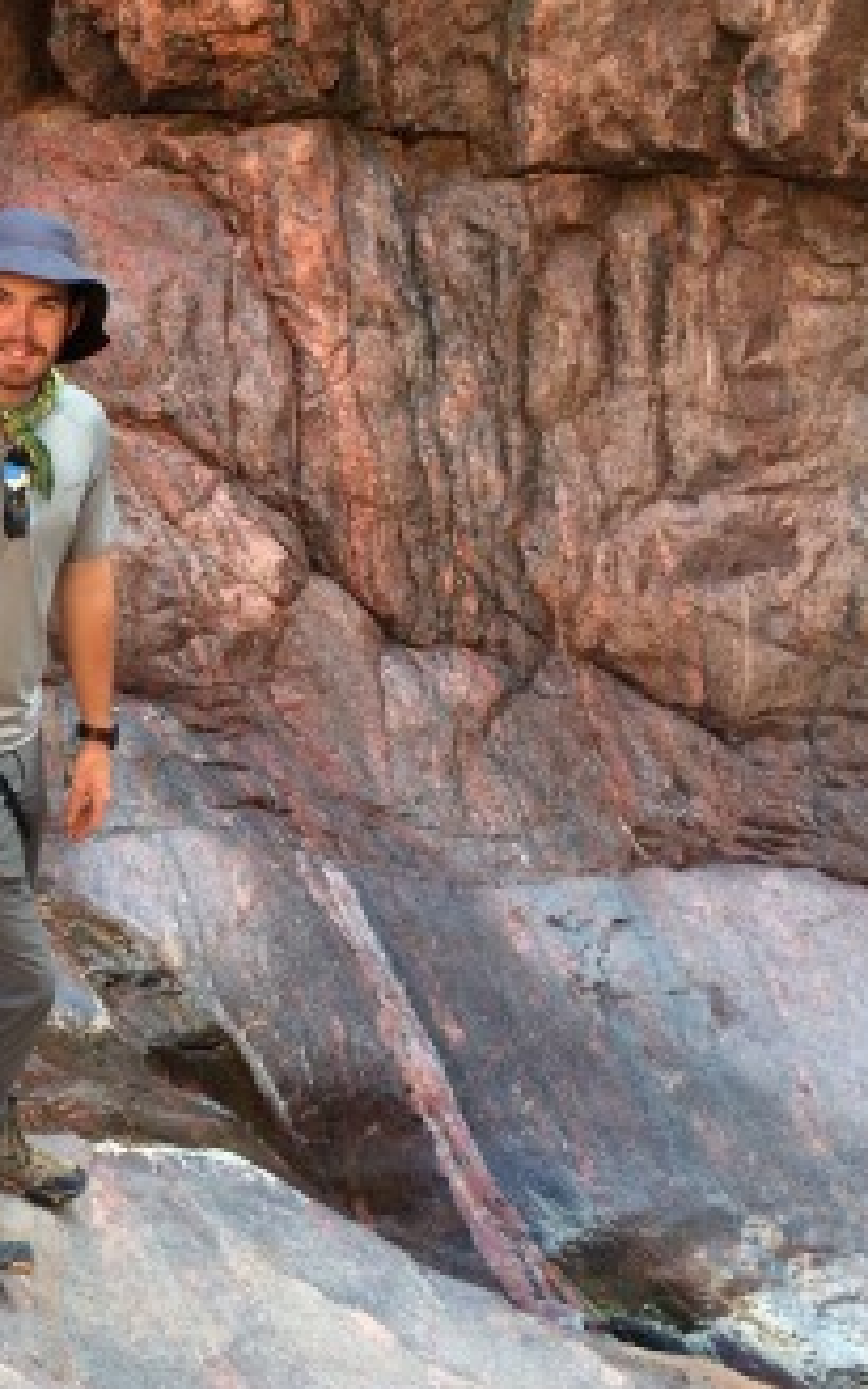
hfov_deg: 20.3
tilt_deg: -27.1
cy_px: 665
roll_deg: +1.8
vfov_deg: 34.0
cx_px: -169
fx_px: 2271
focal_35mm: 60
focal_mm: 4.15
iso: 50
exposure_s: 1/120
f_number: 2.2
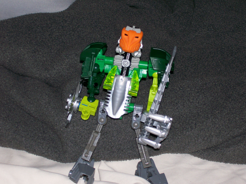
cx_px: 123
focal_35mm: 87
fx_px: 618
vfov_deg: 17.0
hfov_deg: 22.5
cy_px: 92
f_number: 4.3
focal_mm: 14.3
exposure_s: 1/109
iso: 80
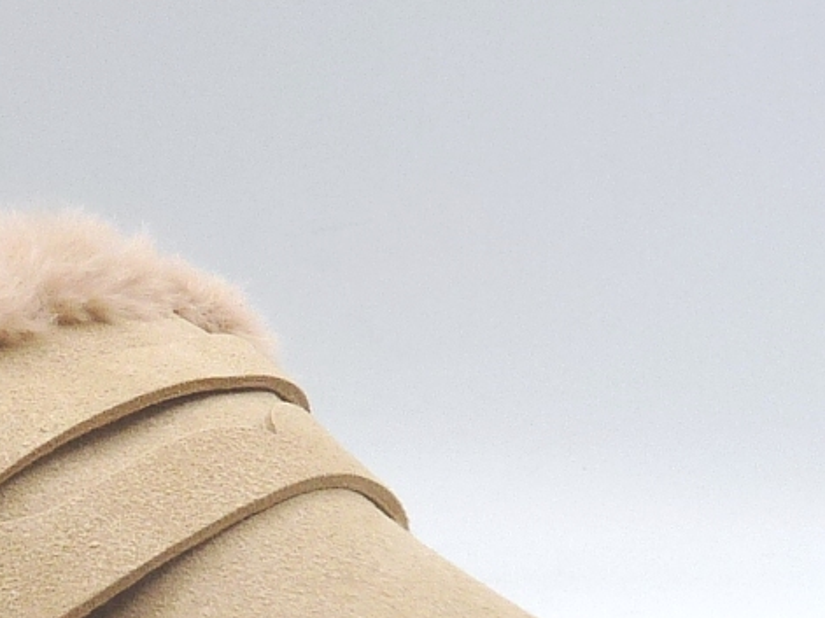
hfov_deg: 16.3
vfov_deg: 12.4
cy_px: 460
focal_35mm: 119
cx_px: 54
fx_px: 2835
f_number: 5
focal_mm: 4.8
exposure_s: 1/200
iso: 100
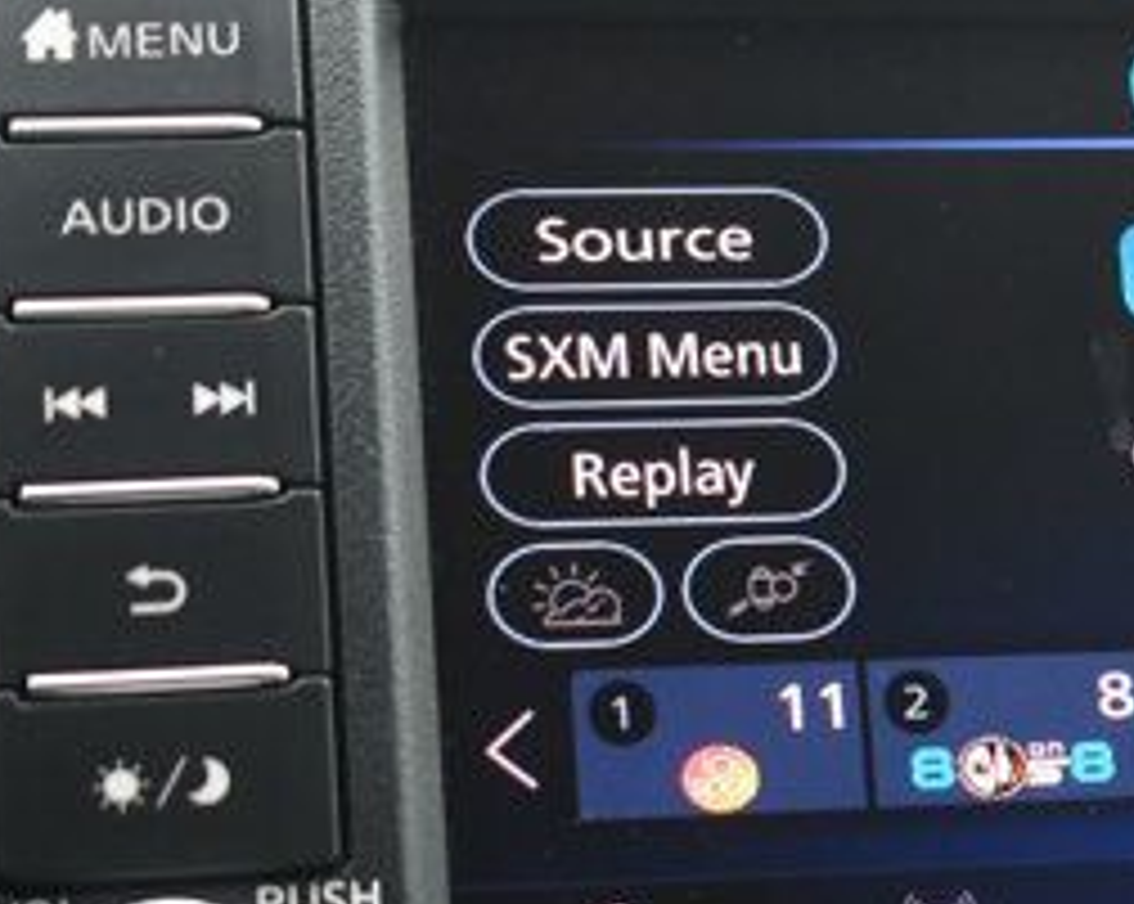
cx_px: 1300
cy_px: 587
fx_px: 4559
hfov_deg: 13.8
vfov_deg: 11.3
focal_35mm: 136
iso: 1250
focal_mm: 38
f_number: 4.8
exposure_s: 1/125
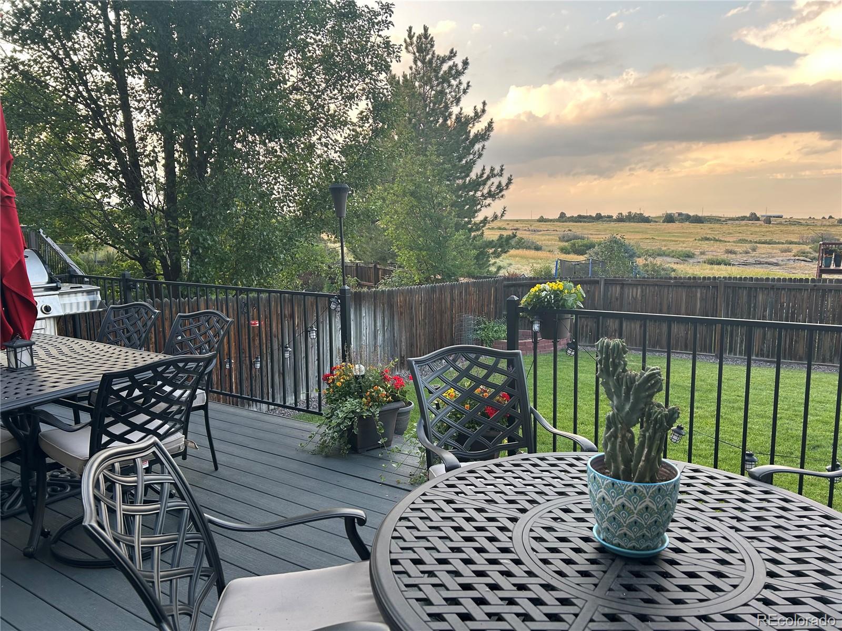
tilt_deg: -9.0
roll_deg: +0.5
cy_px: 316
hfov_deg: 67.3
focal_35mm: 26
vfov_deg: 53.1
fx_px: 632
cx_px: 421
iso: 50
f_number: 1.5
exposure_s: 1/193
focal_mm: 5.7
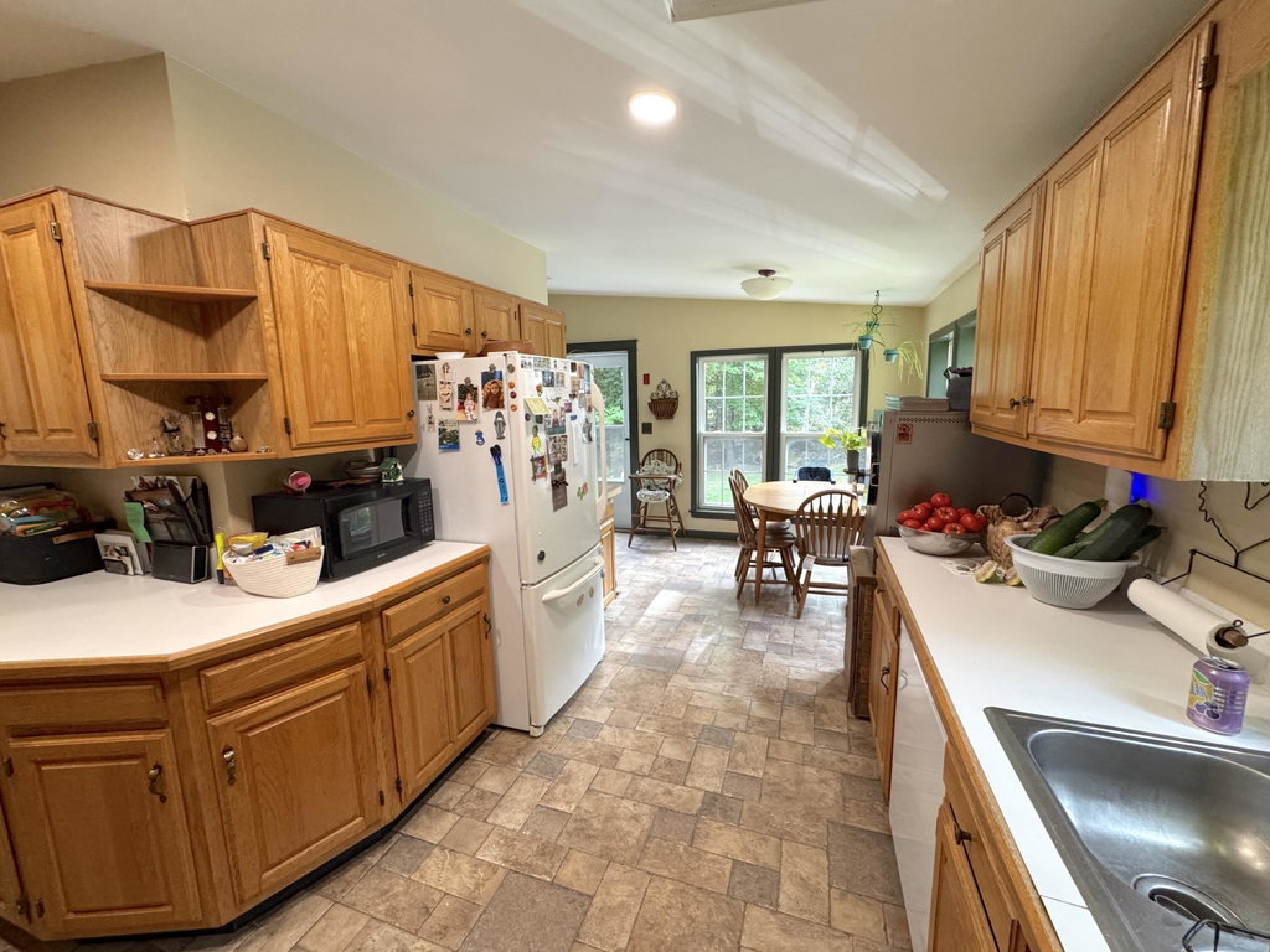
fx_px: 514
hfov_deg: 102.1
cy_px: 476
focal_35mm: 14
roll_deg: +1.1
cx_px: 635
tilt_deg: -8.4
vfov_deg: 85.7
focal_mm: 2.22
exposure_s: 1/120
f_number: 2.2
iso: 250
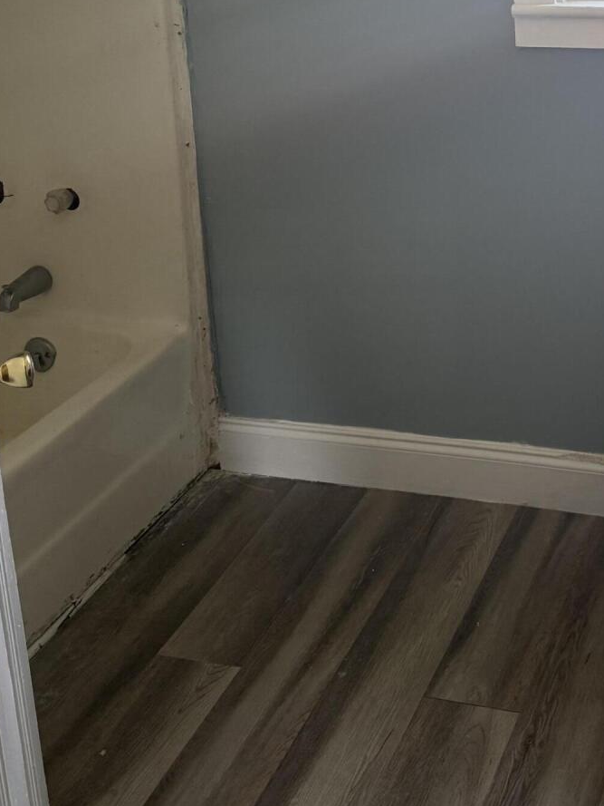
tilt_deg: -13.0
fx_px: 1256
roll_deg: +2.0
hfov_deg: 26.3
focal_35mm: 54
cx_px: 528
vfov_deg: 33.8
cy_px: 98
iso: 200
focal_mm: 6.76
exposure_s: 1/149
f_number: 1.78
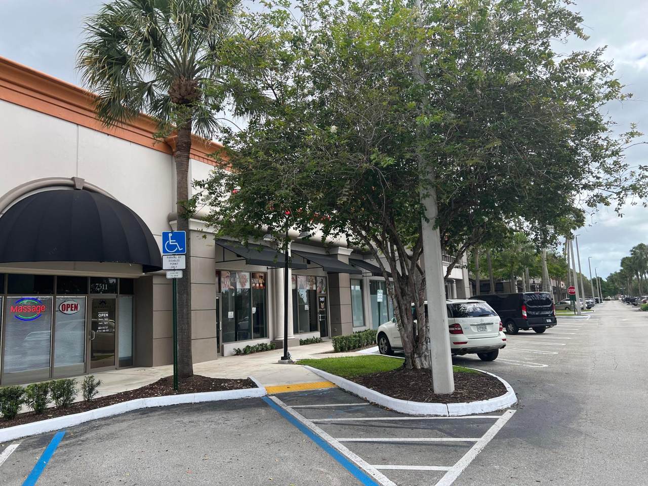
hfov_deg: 67.3
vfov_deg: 53.1
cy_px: 243
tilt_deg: +9.1
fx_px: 487
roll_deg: +2.6
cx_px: 324
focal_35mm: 26
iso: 50
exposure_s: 1/1511
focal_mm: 5.7
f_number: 1.5
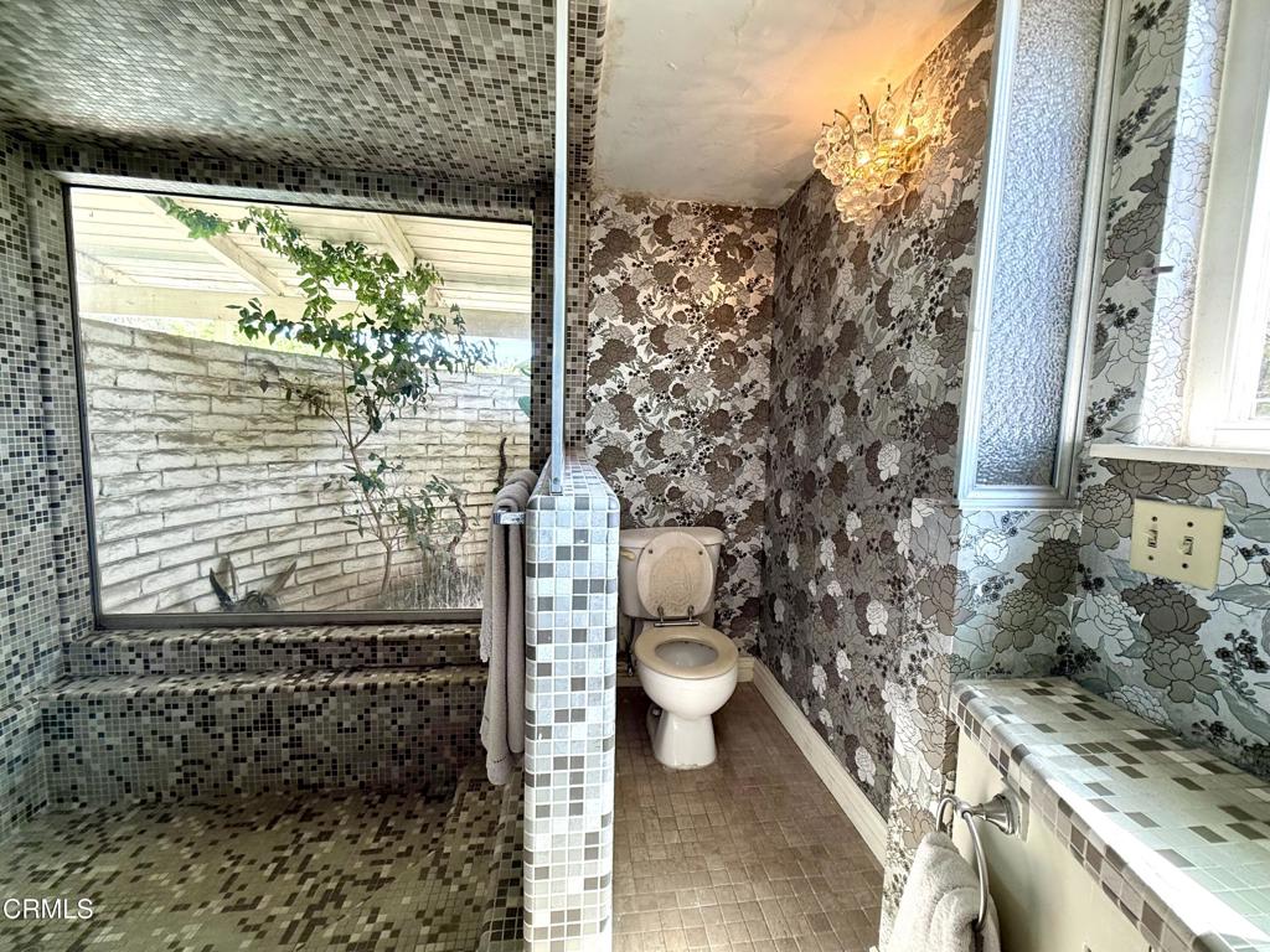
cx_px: 635
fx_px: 514
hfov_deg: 102.1
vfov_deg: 85.7
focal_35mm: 14
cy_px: 476
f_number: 2.2
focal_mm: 2.22
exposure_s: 1/120
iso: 125
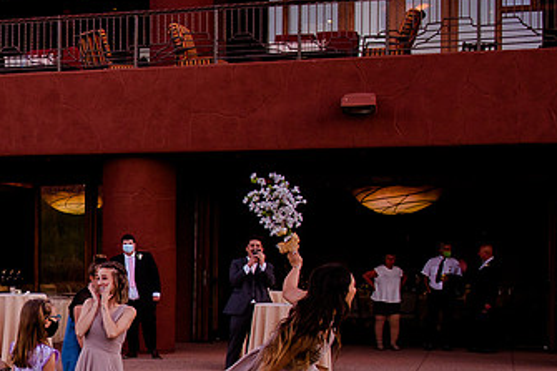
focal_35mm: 94
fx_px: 1454
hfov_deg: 20.0
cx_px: -163
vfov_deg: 14.5
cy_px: 295
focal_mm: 28
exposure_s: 1/320
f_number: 3.2
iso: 640
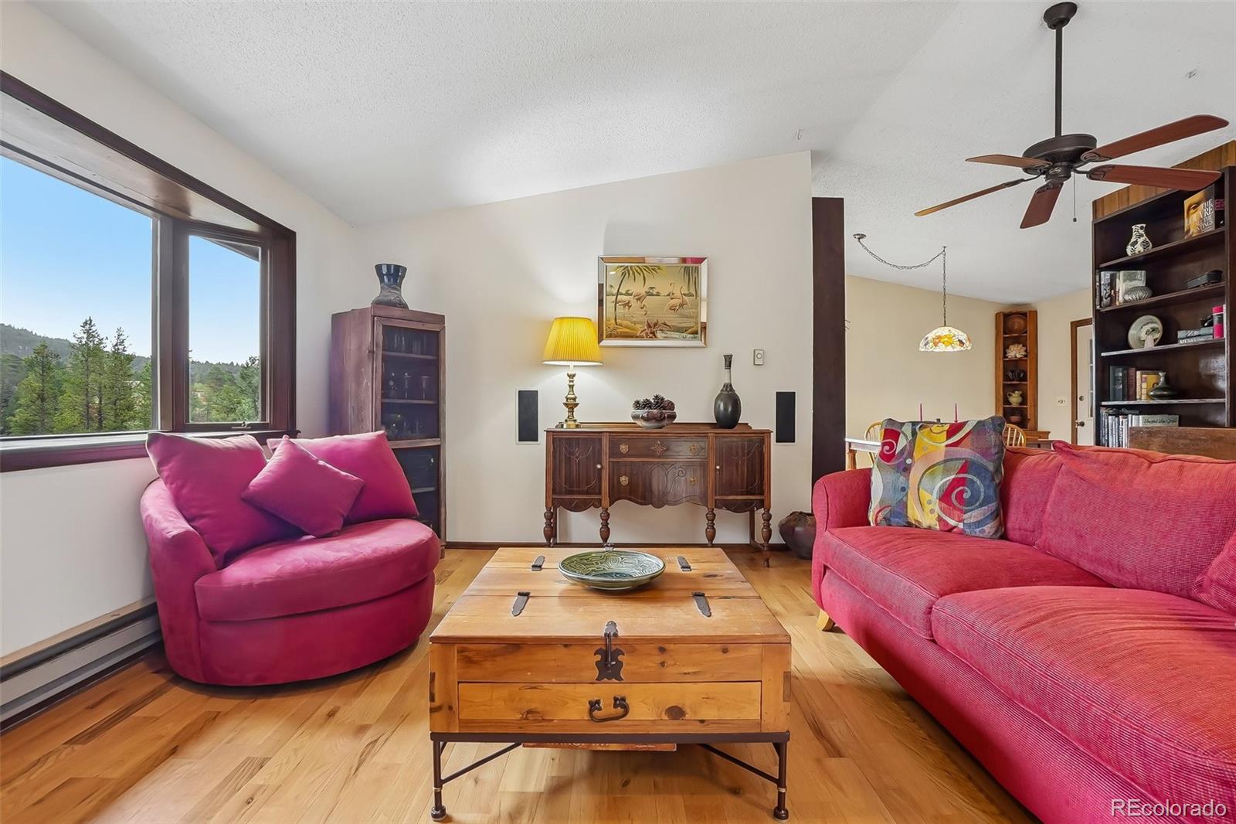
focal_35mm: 15
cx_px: 618
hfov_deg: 100.4
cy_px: 412
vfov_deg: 77.3
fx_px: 515
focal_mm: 10
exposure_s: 1/6
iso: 400
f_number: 8
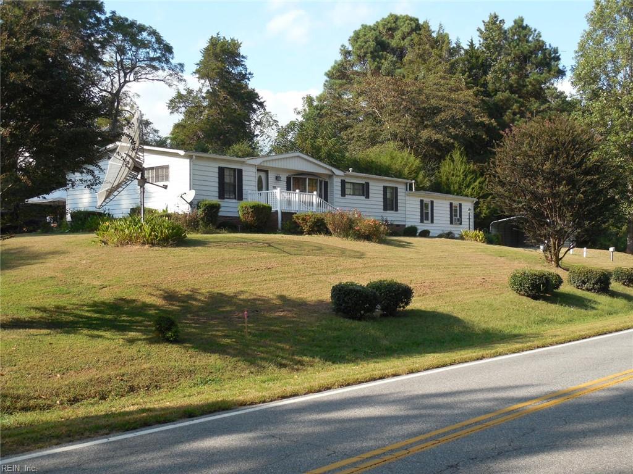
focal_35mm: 43
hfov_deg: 43.9
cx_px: 316
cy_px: 237
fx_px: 786
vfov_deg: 33.6
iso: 125
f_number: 3.9
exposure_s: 1/400
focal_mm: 7.8
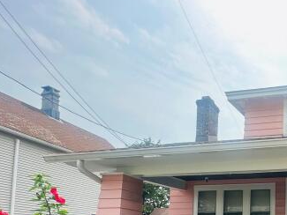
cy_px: 224
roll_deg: -1.4
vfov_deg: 39.1
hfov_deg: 48.3
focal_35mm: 31
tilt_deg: +4.1
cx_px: 286
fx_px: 257
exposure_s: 1/1195
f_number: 2.2
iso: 50
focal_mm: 2.22
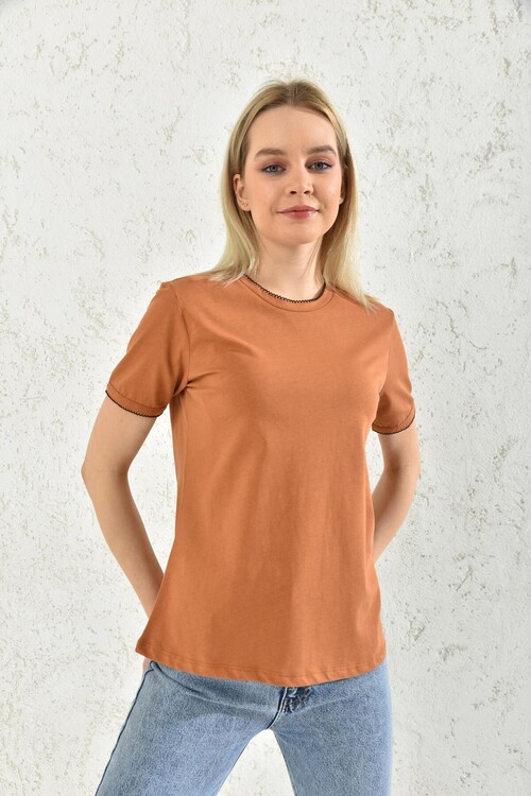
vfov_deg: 55.8
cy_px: 398
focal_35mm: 34
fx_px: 752
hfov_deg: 38.9
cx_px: 266
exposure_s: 1/160
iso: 100
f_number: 7.1
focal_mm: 34
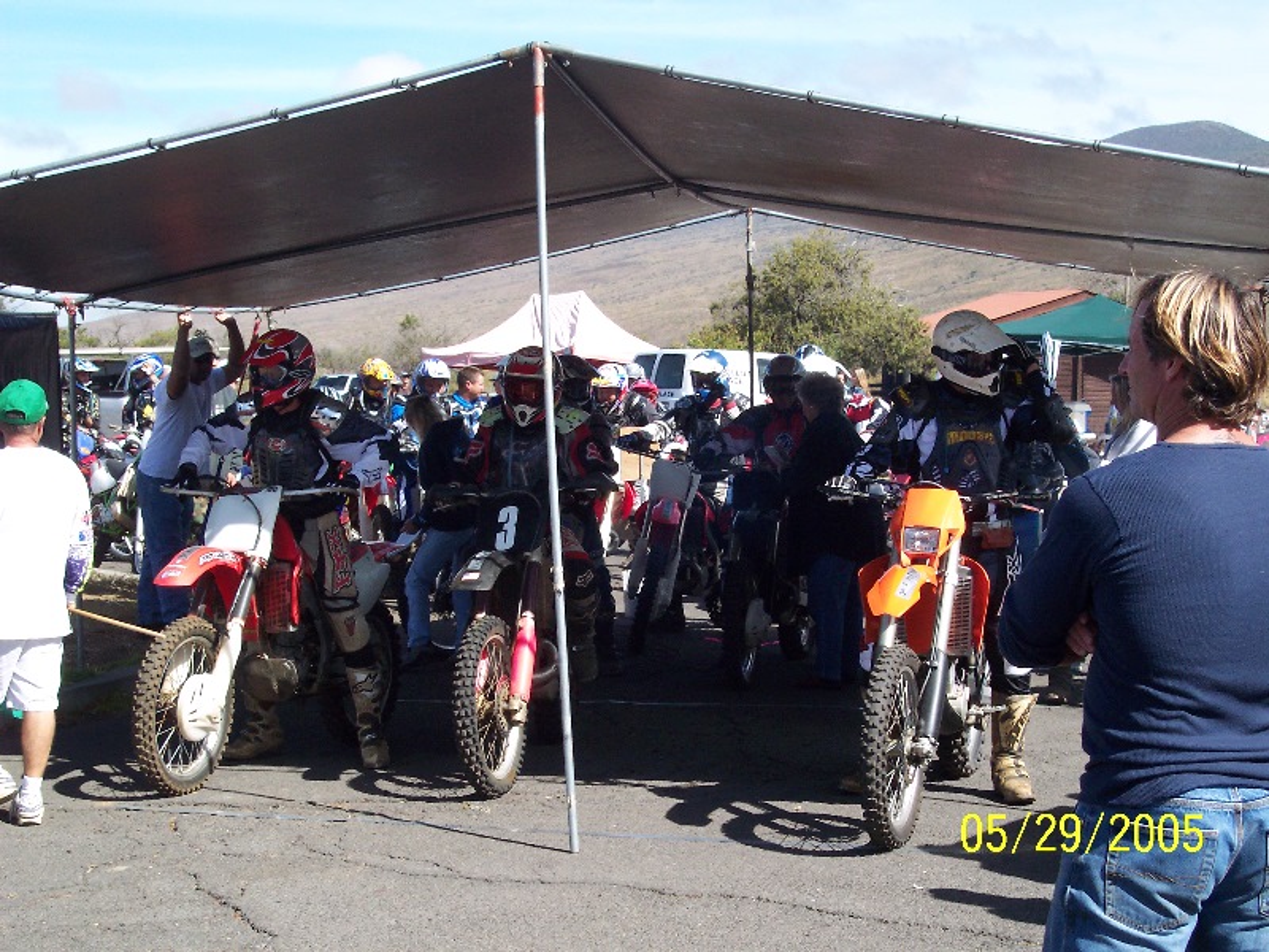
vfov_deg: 23.3
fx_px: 2310
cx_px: 634
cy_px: 476
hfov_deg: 30.7
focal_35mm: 63
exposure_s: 1/250
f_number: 5.6
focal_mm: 13.3
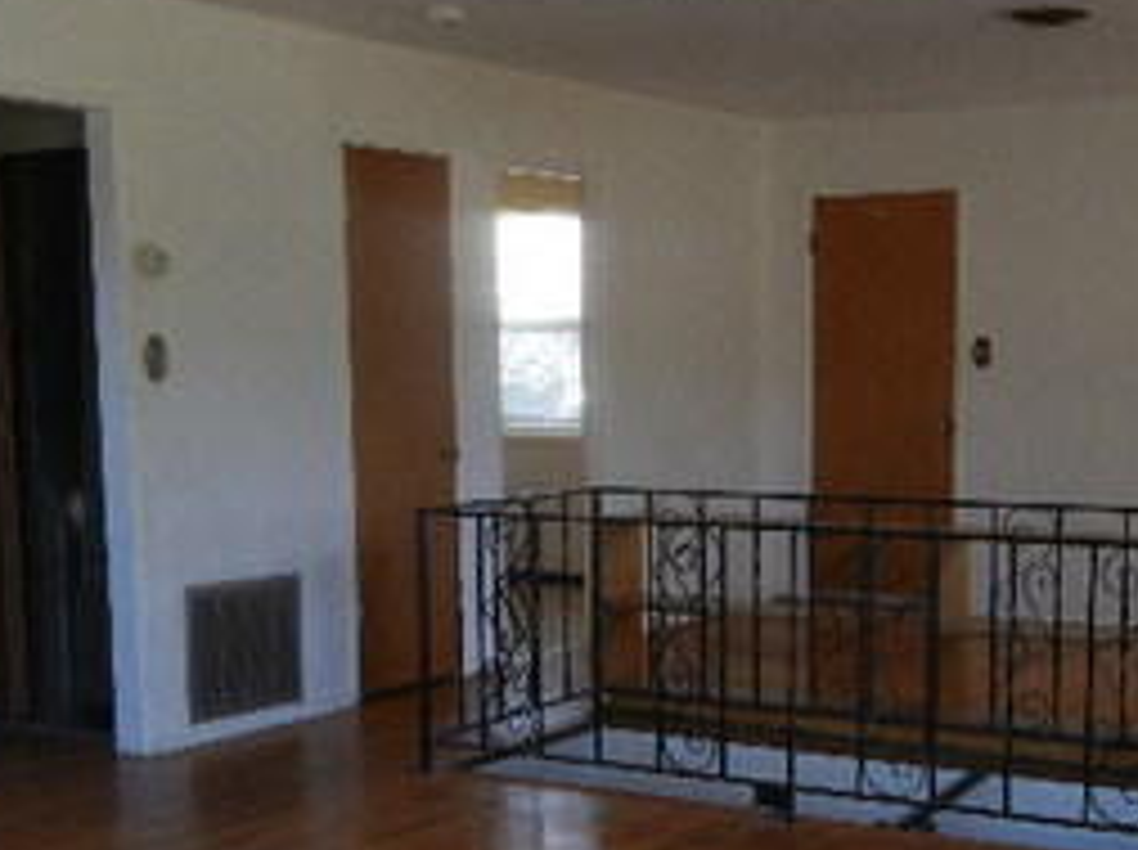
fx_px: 1871
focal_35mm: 57
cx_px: 652
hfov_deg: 33.8
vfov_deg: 25.4
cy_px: 598
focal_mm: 5.4
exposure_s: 1/30
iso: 212
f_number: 3.5
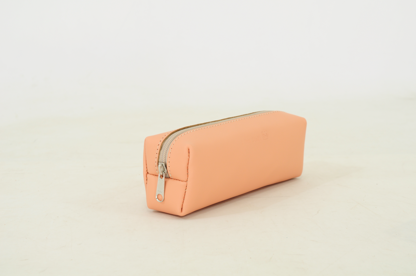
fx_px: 831
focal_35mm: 72
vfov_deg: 18.9
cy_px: 138
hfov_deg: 28.1
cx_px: 208
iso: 200
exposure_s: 1/25
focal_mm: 48
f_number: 9
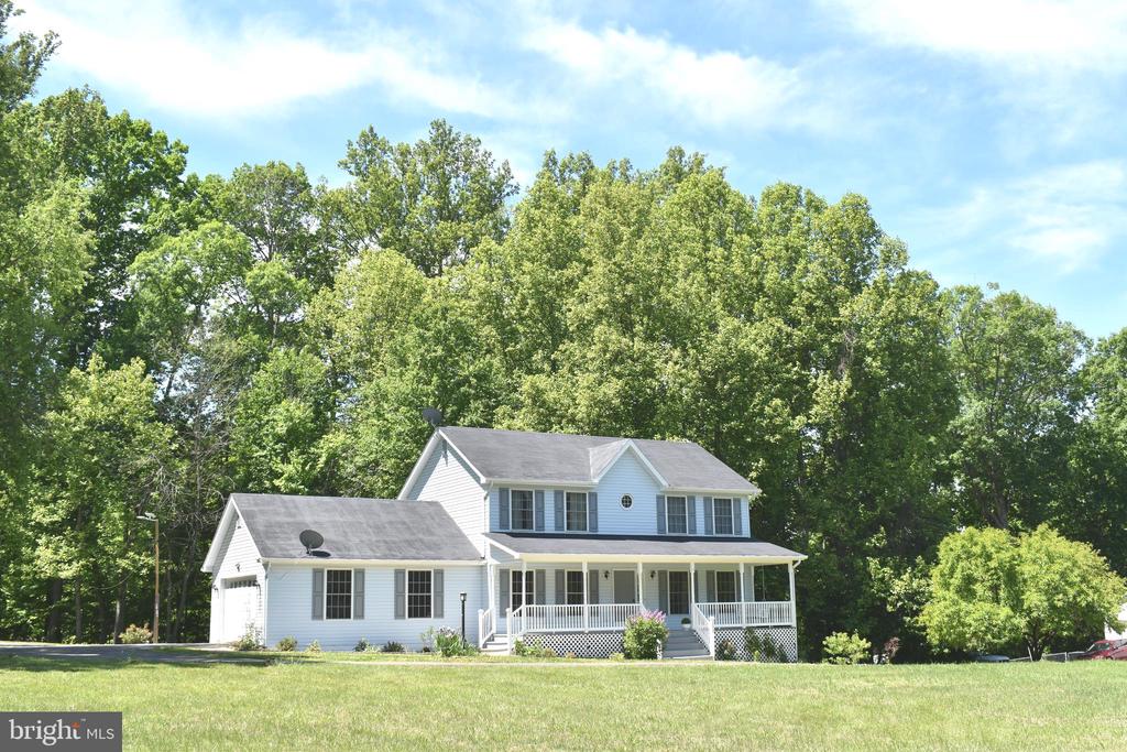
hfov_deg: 51.3
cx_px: 564
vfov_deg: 35.5
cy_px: 376
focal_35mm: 38
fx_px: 1174
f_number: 9
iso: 200
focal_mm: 25
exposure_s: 1/320
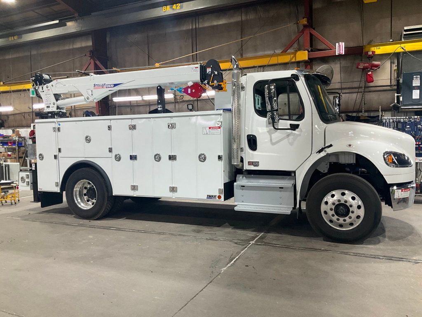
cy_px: 158
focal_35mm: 29
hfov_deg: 61.7
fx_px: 354
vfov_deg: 48.2
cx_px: 211
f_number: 1.8
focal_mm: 3
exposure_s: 1/60
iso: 64
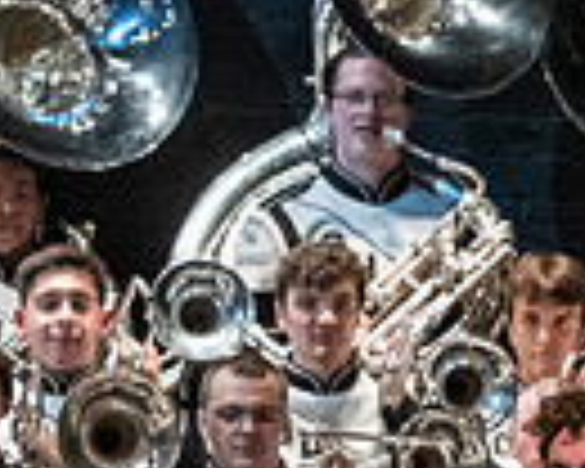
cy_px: 783
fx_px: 16292
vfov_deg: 1.6
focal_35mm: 941
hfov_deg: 2.1
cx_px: 396
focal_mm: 150
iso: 4000
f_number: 4
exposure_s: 1/500
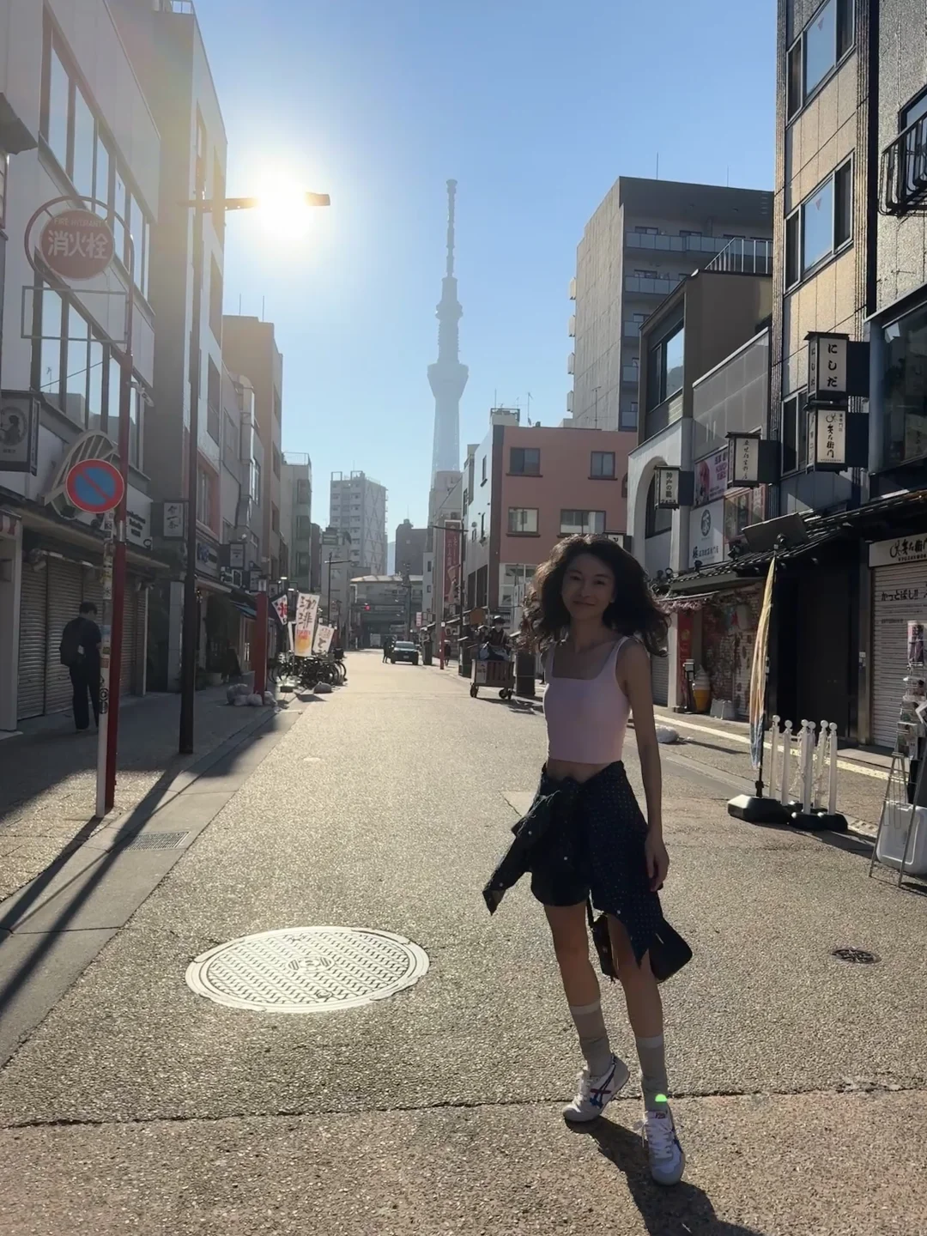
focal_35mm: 24
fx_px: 857
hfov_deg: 56.8
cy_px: 618
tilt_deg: +0.9
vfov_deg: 71.6
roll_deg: -0.5
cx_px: 464
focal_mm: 6.76
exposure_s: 1/12346
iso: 100
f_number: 1.78
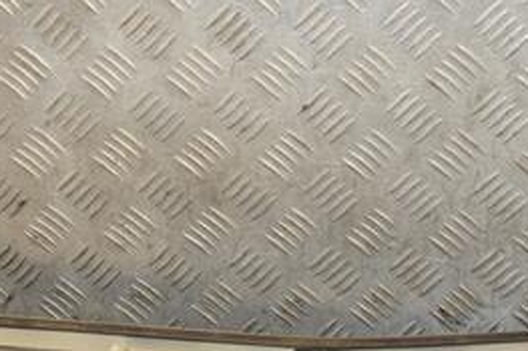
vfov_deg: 14.2
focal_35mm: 96
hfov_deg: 21.1
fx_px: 1407
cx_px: 369
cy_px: 207
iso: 800
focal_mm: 28
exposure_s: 1/200
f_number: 5.6
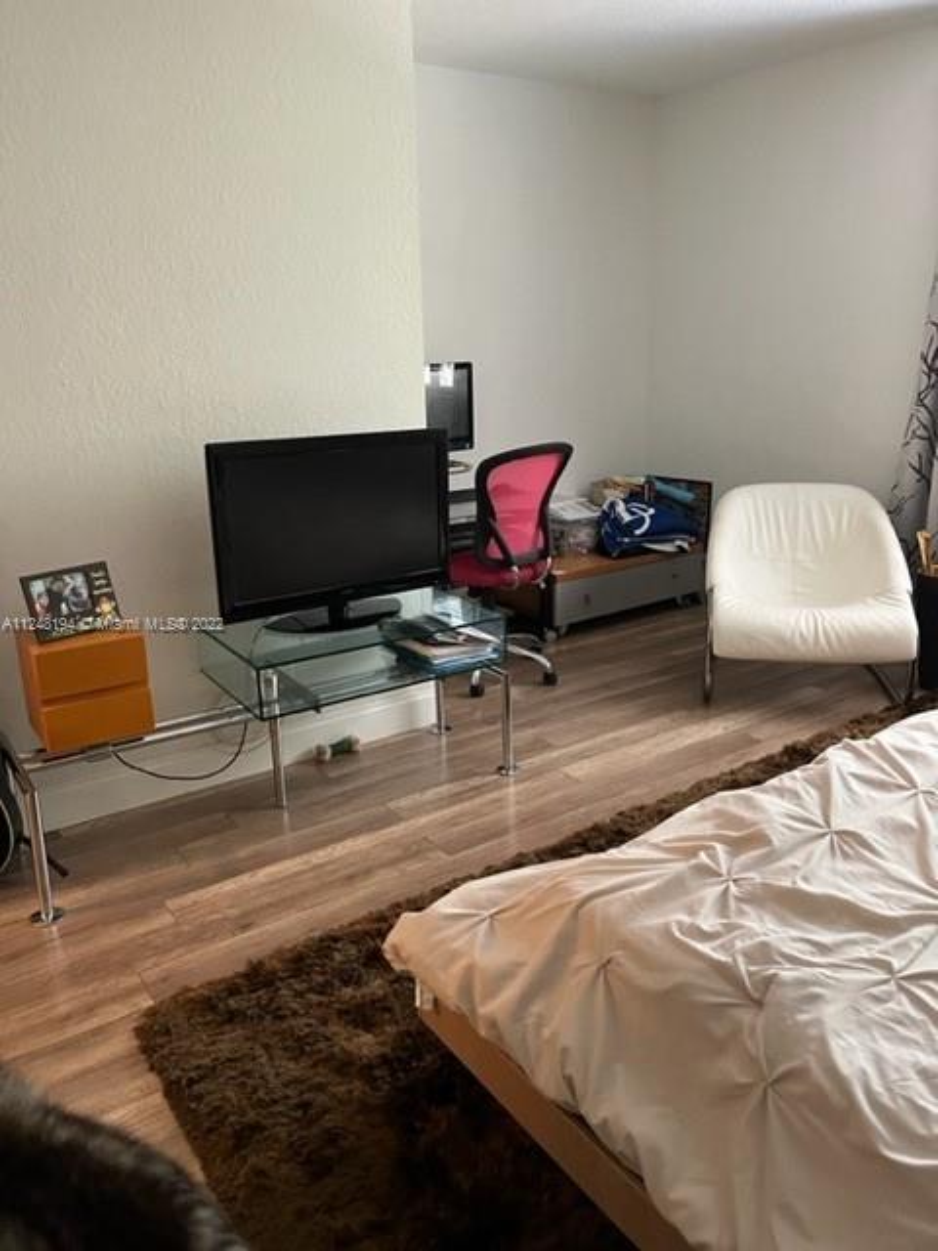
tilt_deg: -16.5
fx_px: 939
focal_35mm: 26
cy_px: 626
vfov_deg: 67.3
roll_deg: +2.2
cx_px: 469
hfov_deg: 53.1
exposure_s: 1/40
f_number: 1.6
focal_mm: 5.1
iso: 400
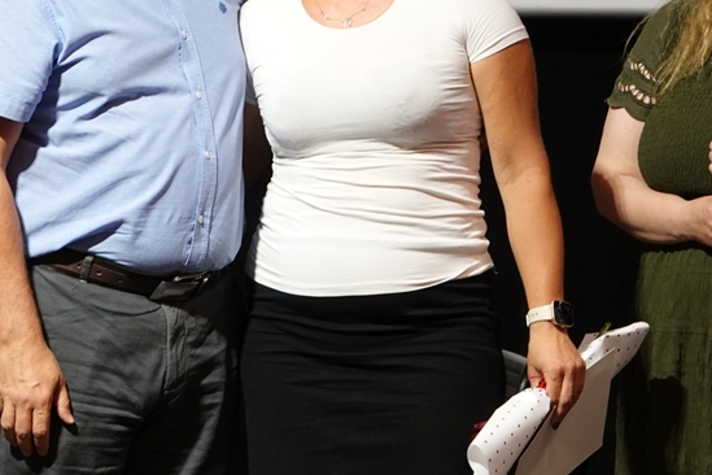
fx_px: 9176
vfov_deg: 3.0
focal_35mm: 464
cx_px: 482
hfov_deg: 4.4
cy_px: 88
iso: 800
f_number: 4
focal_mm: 81.1
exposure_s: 1/30
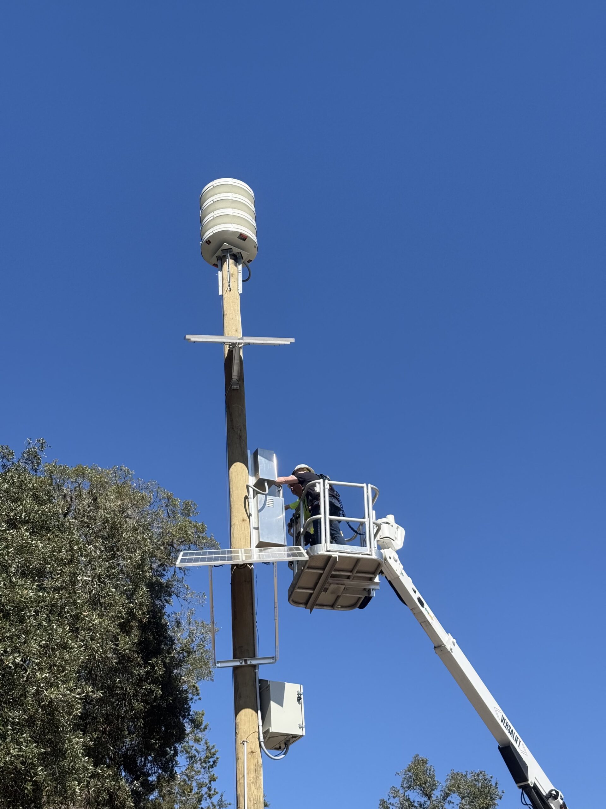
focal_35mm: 48
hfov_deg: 30.3
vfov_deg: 39.7
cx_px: 303
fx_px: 1120
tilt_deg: +39.1
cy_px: 404
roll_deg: -0.1
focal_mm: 6.76
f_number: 1.78
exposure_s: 1/4329
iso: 100
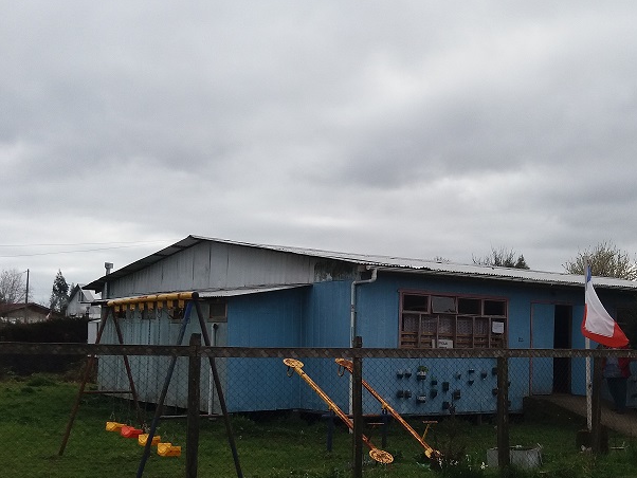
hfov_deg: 39.6
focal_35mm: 48
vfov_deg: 30.2
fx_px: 884
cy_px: 301
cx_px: 359
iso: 64
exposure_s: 1/1301
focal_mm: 3.7
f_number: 1.9
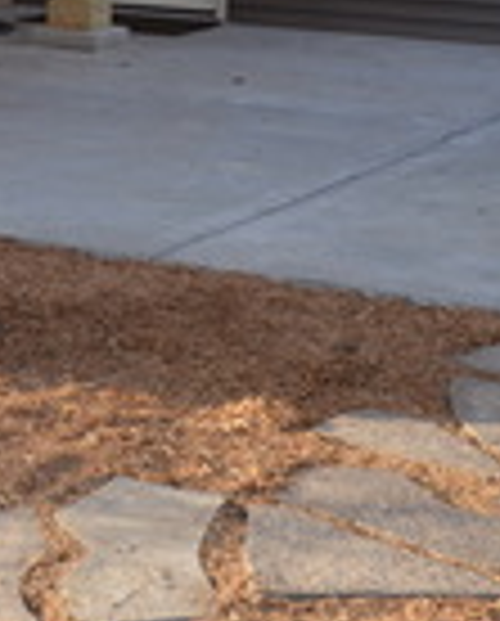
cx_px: -243
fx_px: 2397
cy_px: -234
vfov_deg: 14.1
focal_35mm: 130
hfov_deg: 11.4
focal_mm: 20
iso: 100
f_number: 5
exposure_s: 1/200
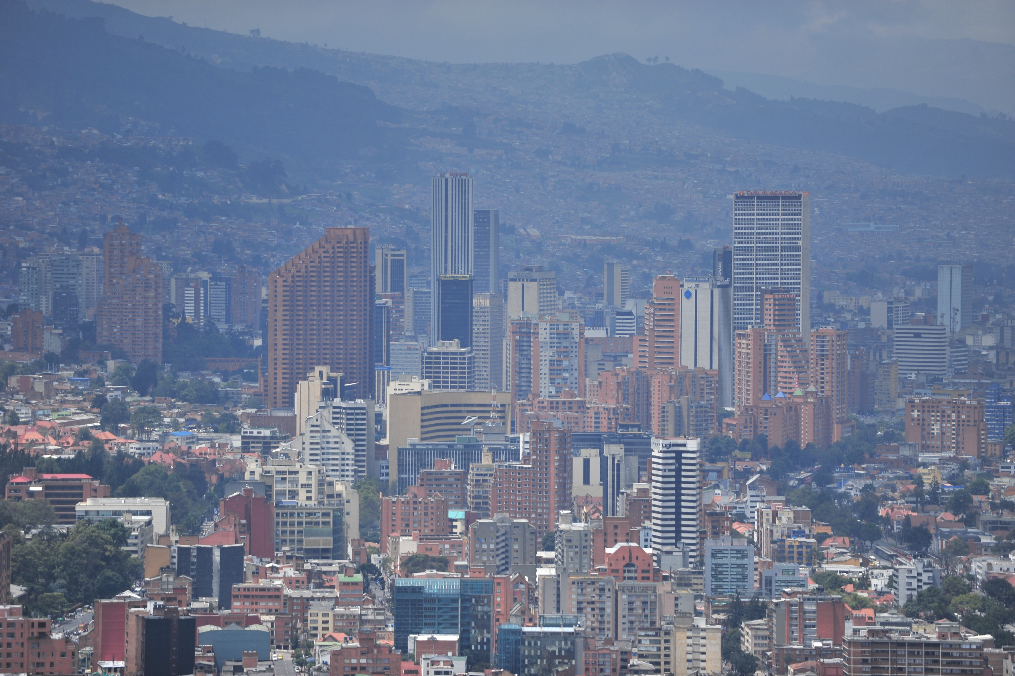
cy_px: 338
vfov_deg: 6.9
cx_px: 508
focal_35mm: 200
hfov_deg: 10.3
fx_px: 5635
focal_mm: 200
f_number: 2.8
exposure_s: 1/6400
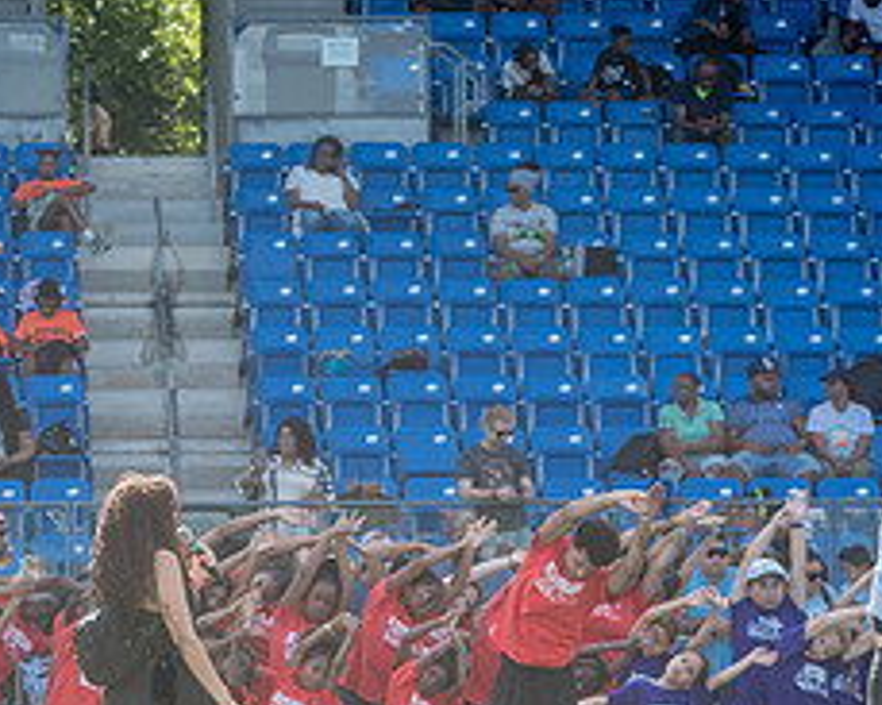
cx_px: 162
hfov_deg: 6.8
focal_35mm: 285
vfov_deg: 5.4
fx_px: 7436
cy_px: 668
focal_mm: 120
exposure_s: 1/640
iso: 400
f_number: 5
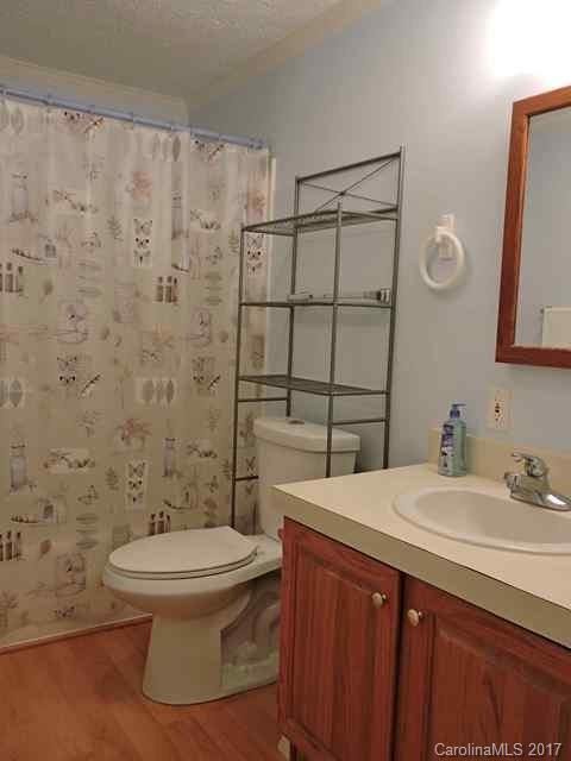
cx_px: 286
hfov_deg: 46.8
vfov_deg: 60.0
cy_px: 380
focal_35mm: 30
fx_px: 660
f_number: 3.5
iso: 320
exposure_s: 1/30
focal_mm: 5.4
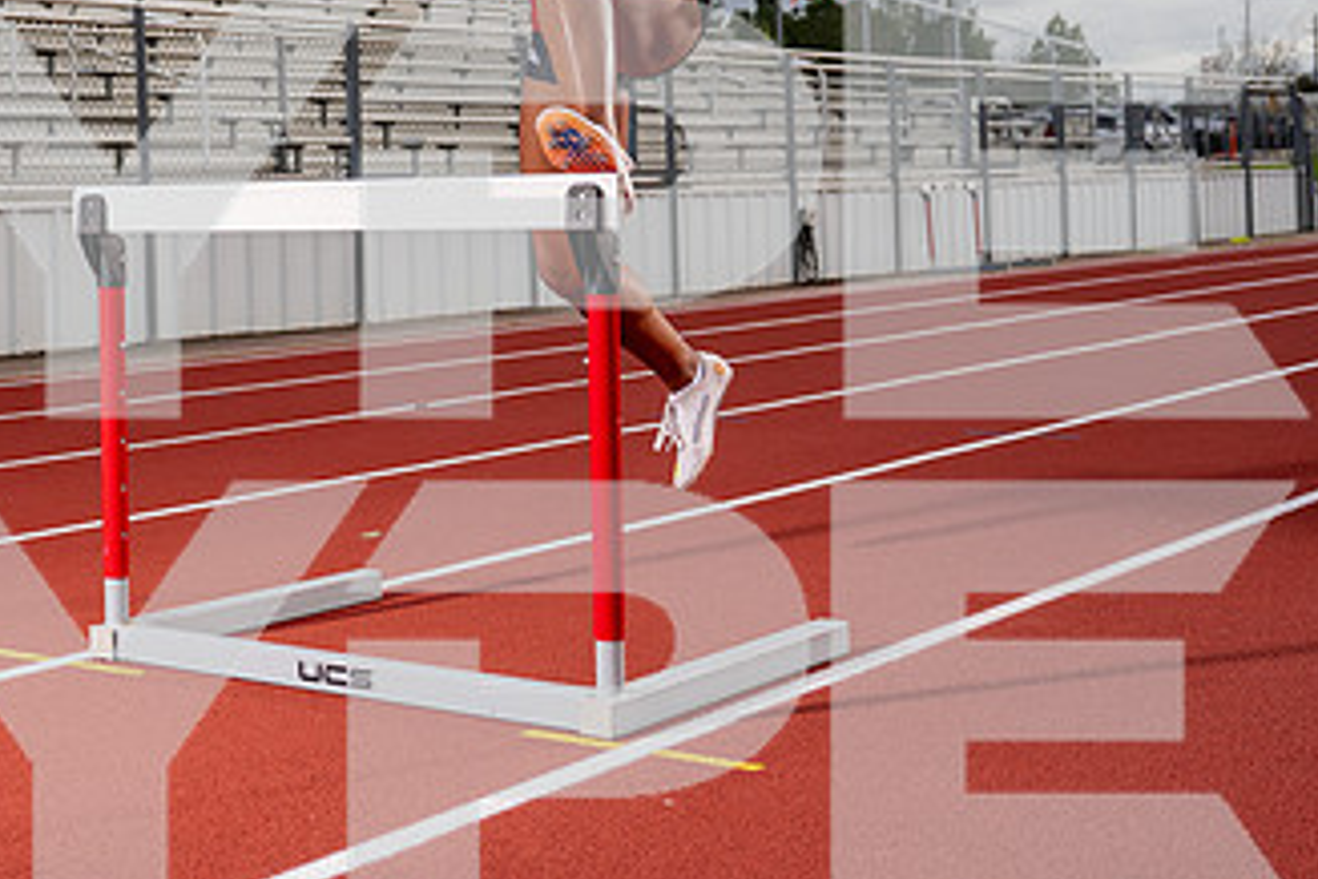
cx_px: 282
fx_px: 2270
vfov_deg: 21.7
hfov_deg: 31.6
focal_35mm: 62
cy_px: 208
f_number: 4
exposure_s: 1/1250
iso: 250
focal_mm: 35
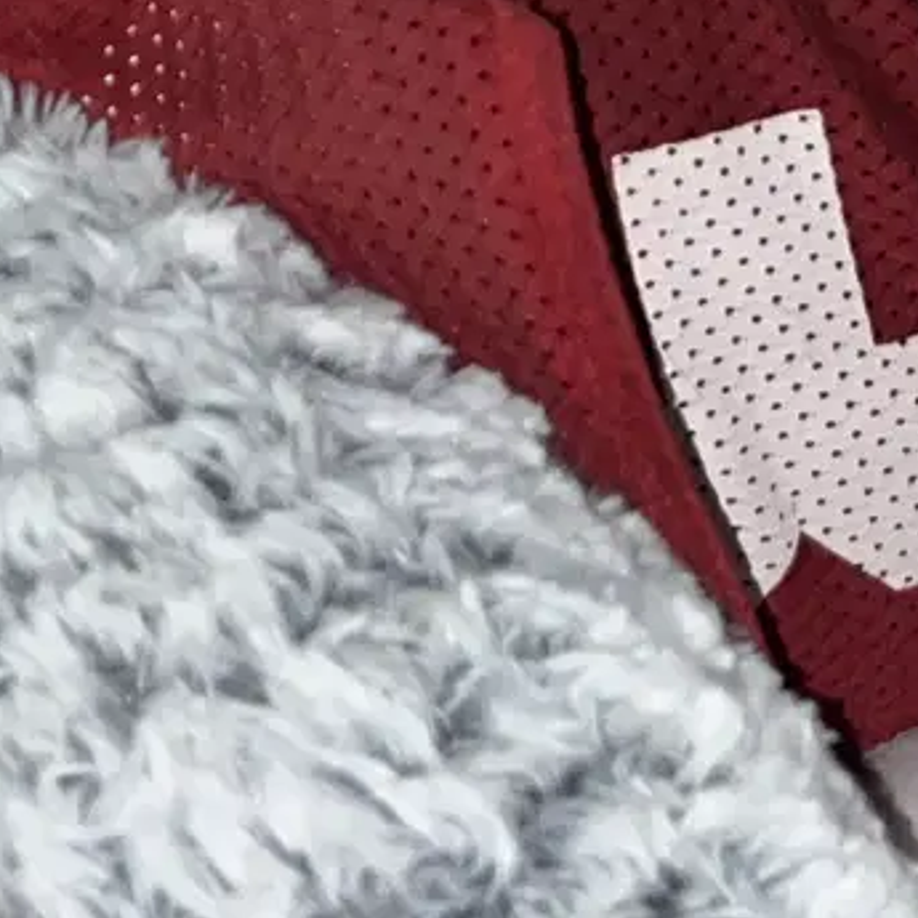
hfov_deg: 13.3
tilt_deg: -16.5
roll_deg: -3.7
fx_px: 3840
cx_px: -200
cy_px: -867
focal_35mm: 128
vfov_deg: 12.2
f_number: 1.6
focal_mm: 5.1
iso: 40
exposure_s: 1/4
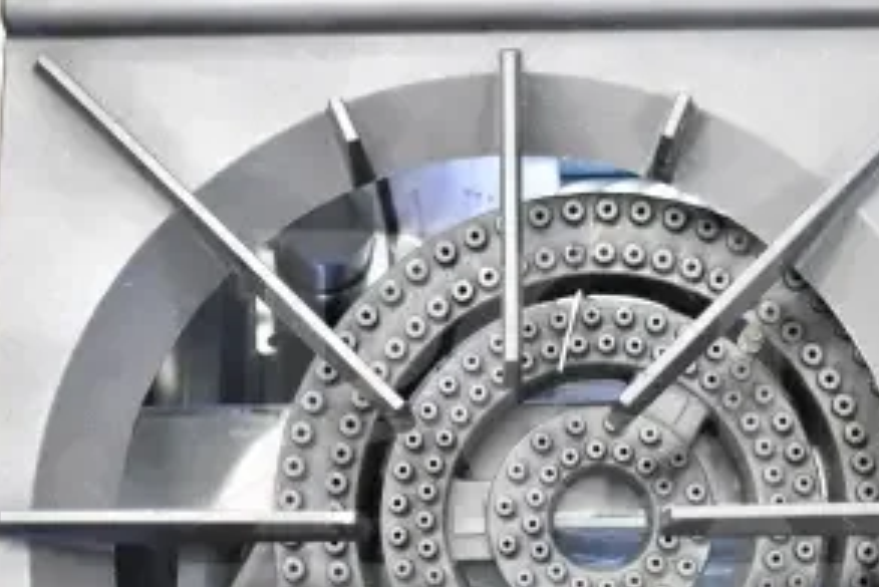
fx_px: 1686
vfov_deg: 19.6
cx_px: 521
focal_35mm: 69
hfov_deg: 29.2
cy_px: 468
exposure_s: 1/40
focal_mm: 22
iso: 10000
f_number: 3.8
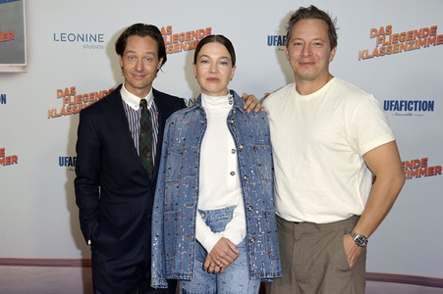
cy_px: 147
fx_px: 689
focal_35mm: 56
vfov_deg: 24.2
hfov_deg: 35.7
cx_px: 222
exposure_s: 1/250
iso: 640
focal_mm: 56
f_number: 5.6
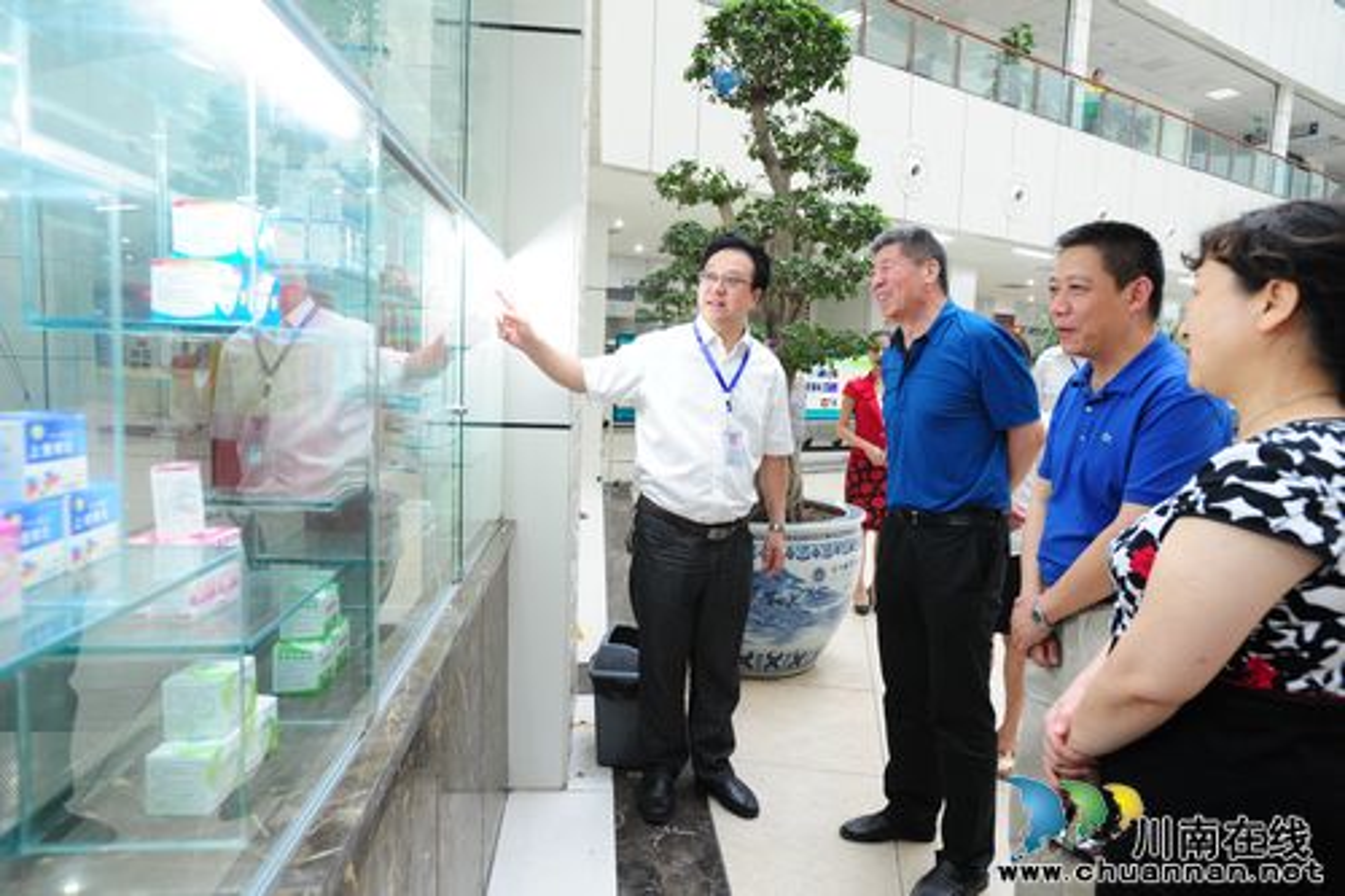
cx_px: 672
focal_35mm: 24
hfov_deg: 73.8
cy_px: 448
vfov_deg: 53.1
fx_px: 896
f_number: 5
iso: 2500
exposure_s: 1/80
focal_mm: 24
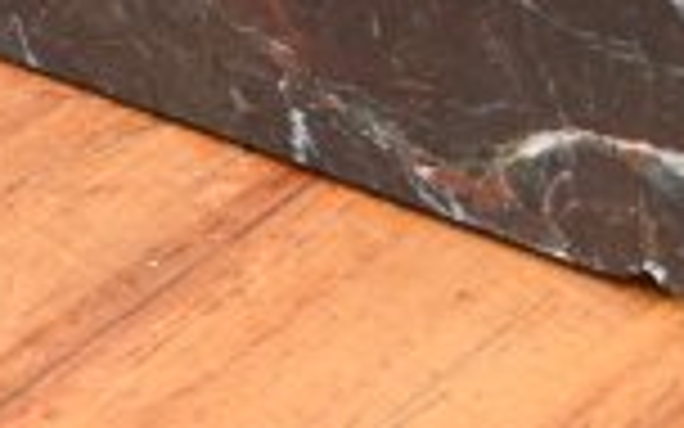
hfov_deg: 5.5
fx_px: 6544
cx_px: -1498
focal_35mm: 351
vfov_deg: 3.6
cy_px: -1054
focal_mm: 29
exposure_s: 1/50
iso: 110
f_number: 4
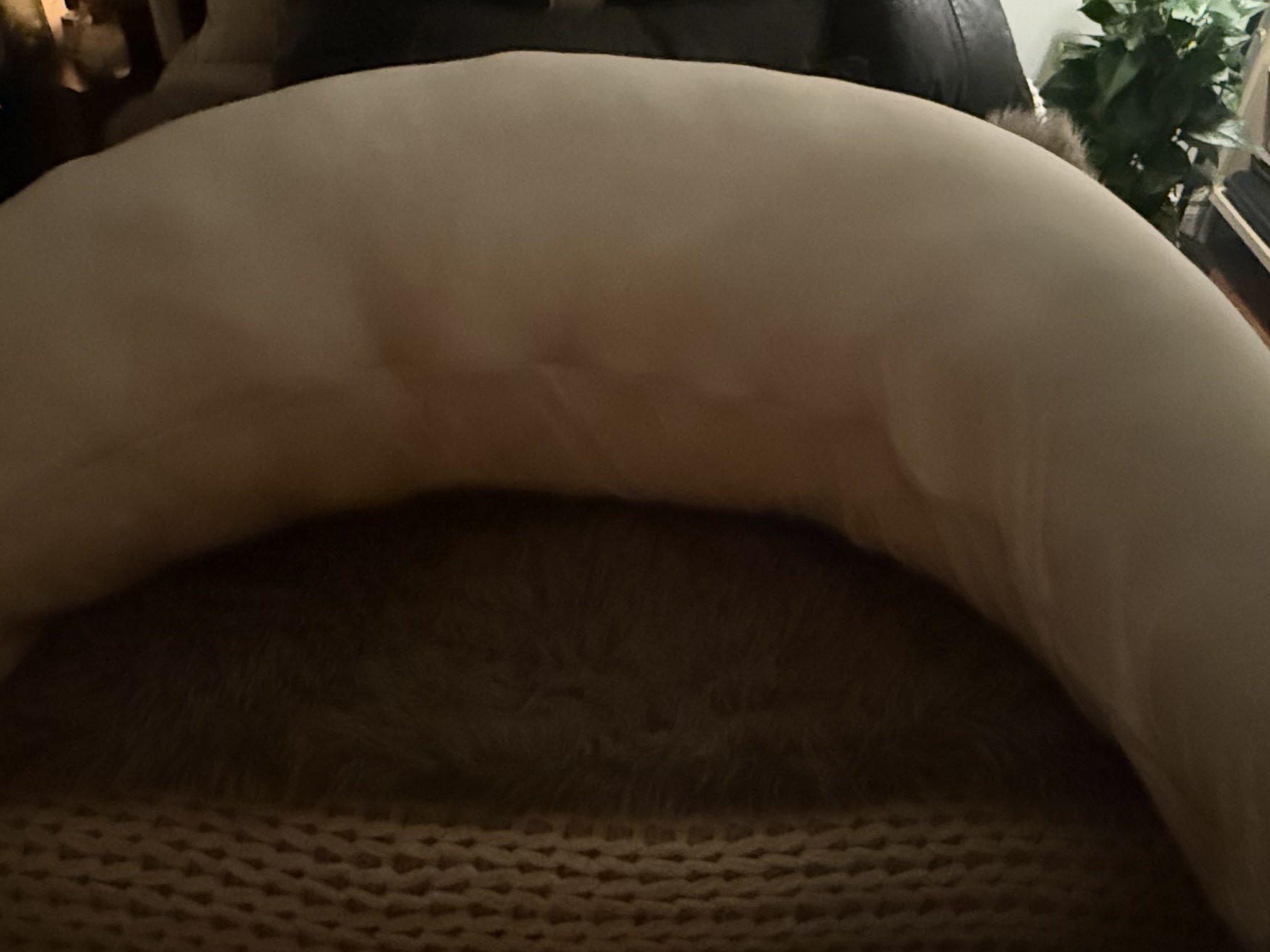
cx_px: 670
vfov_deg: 44.0
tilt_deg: -38.6
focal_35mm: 32
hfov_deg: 56.8
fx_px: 1174
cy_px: 389
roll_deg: -3.8
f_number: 2.2
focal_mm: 2.22
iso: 1600
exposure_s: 1/30
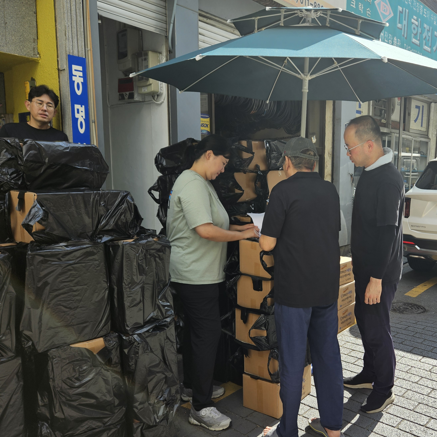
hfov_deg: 51.5
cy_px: 227
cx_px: 293
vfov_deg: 52.5
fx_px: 443
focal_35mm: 31
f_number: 1.8
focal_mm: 5.4
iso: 25
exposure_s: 1/577
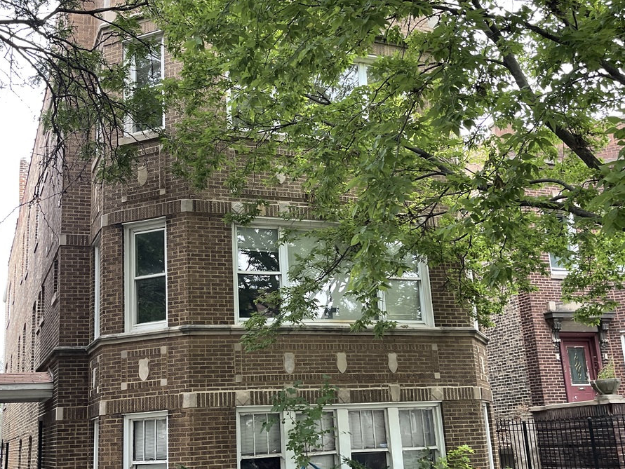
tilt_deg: +15.8
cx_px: 283
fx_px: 759
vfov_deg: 34.4
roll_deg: +1.9
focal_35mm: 42
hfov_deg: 44.7
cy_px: 246
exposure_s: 1/107
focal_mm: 5.1
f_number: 1.6
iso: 125
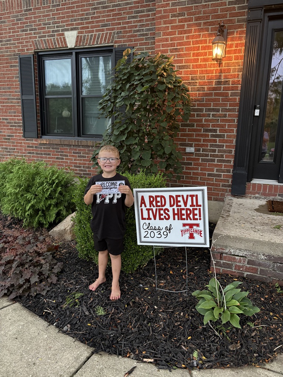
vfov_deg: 67.3
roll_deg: -2.4
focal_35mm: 26
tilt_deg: -9.7
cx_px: 142
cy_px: 188
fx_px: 283
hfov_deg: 53.1
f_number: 1.6
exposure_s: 1/40
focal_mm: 5.96
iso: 400
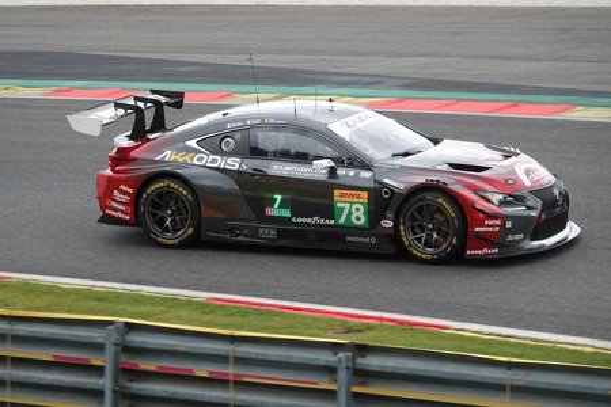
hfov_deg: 11.2
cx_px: 306
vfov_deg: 7.5
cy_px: 204
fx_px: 3123
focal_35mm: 184
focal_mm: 67.46
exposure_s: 1/1000
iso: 400
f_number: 4
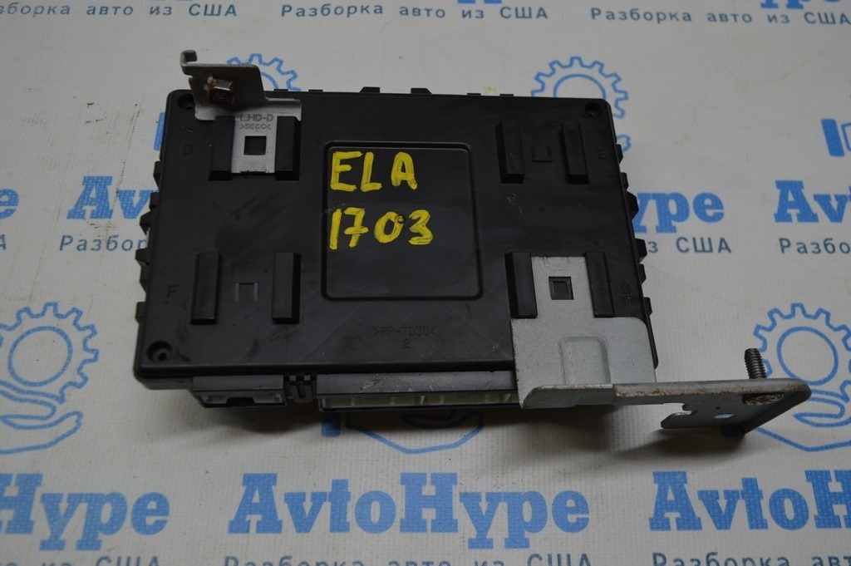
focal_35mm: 33
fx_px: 779
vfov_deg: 39.9
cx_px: 426
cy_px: 283
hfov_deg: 57.3
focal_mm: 22
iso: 400
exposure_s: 1/100
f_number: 5.6
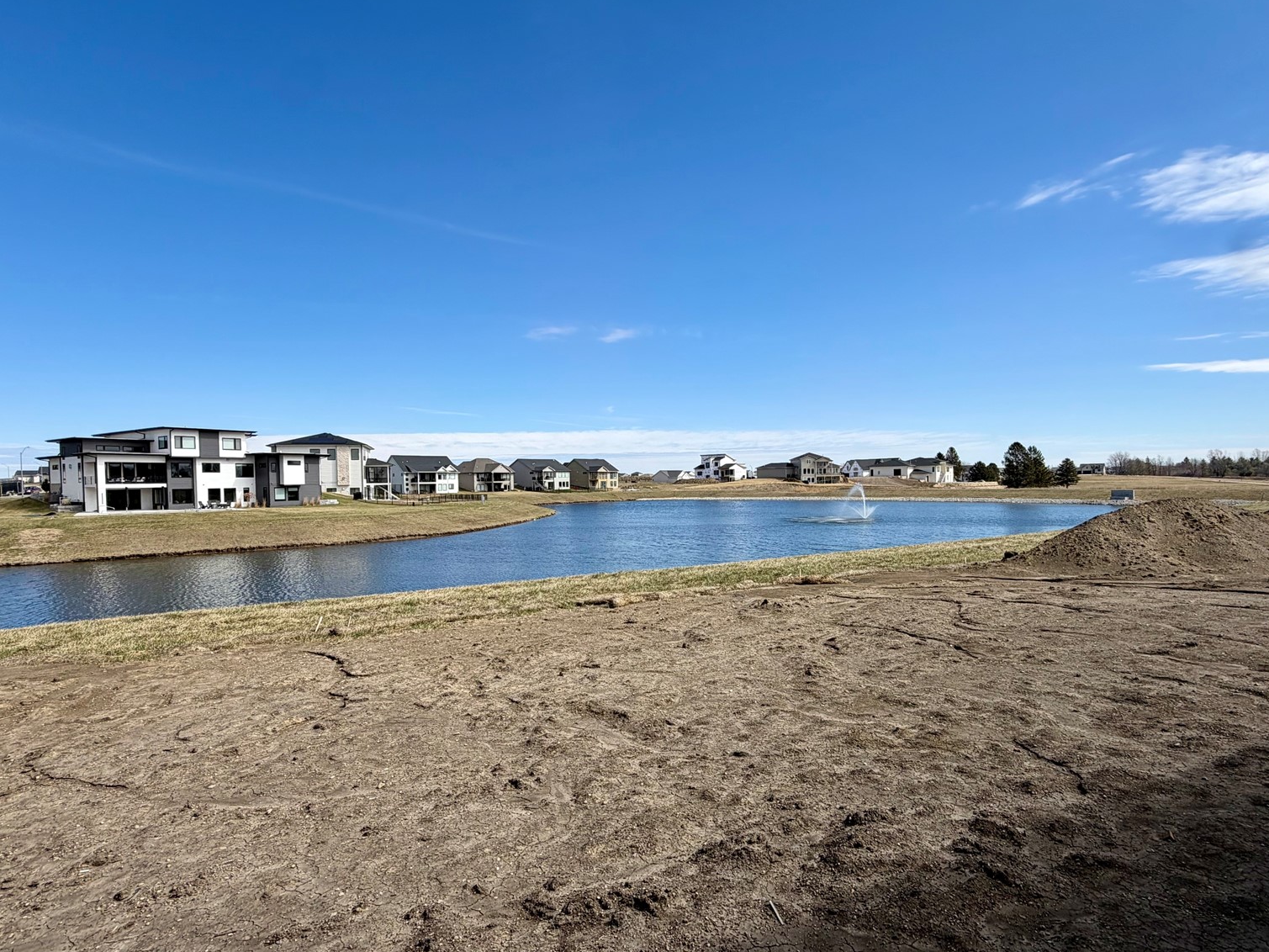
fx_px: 697
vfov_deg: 68.7
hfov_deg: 84.6
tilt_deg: -0.4
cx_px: 659
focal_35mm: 19
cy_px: 495
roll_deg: +0.7
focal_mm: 2.22
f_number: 2.2
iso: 20
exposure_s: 1/1001
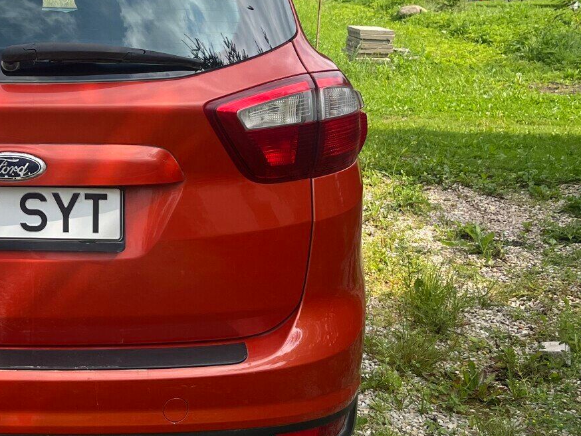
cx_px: -30
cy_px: 109
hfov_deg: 30.3
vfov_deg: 25.0
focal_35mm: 58
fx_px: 974
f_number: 1.6
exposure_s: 1/2463
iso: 50
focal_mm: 5.1
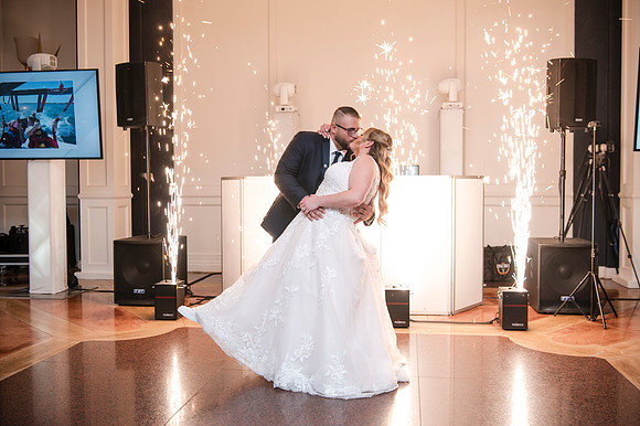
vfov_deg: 37.3
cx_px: 320
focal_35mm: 35
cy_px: 213
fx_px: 630
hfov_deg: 53.8
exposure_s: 1/100
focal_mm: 35
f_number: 3.5
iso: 800
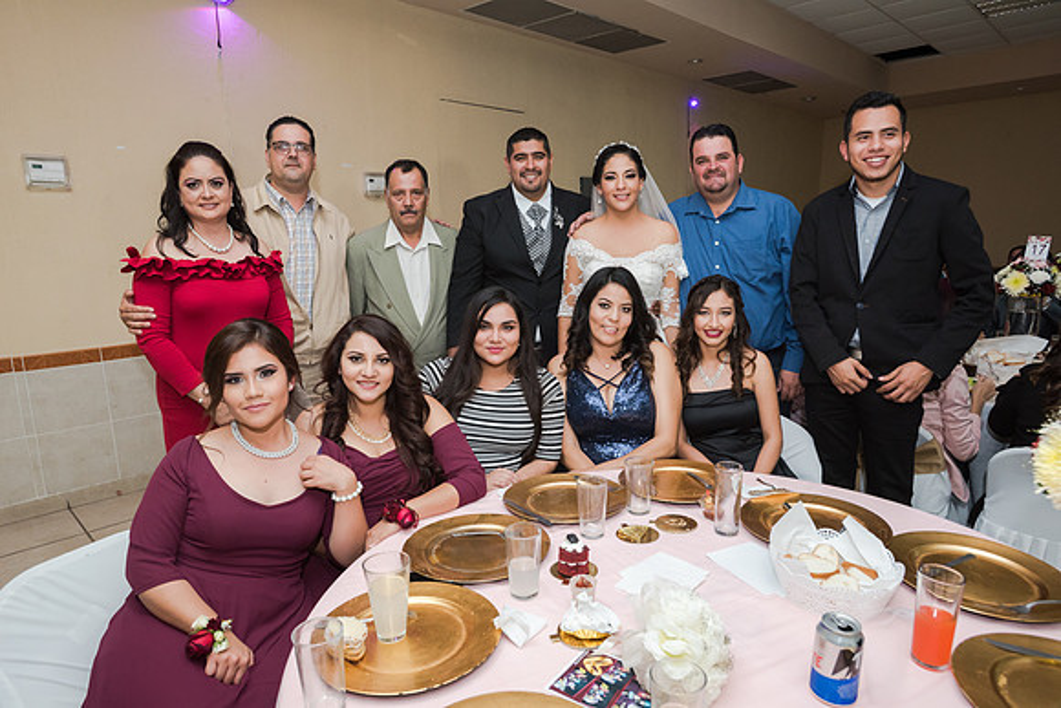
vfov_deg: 57.3
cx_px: 530
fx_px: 649
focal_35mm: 22
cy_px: 354
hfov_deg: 78.6
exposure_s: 1/100
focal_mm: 22
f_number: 4
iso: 1600
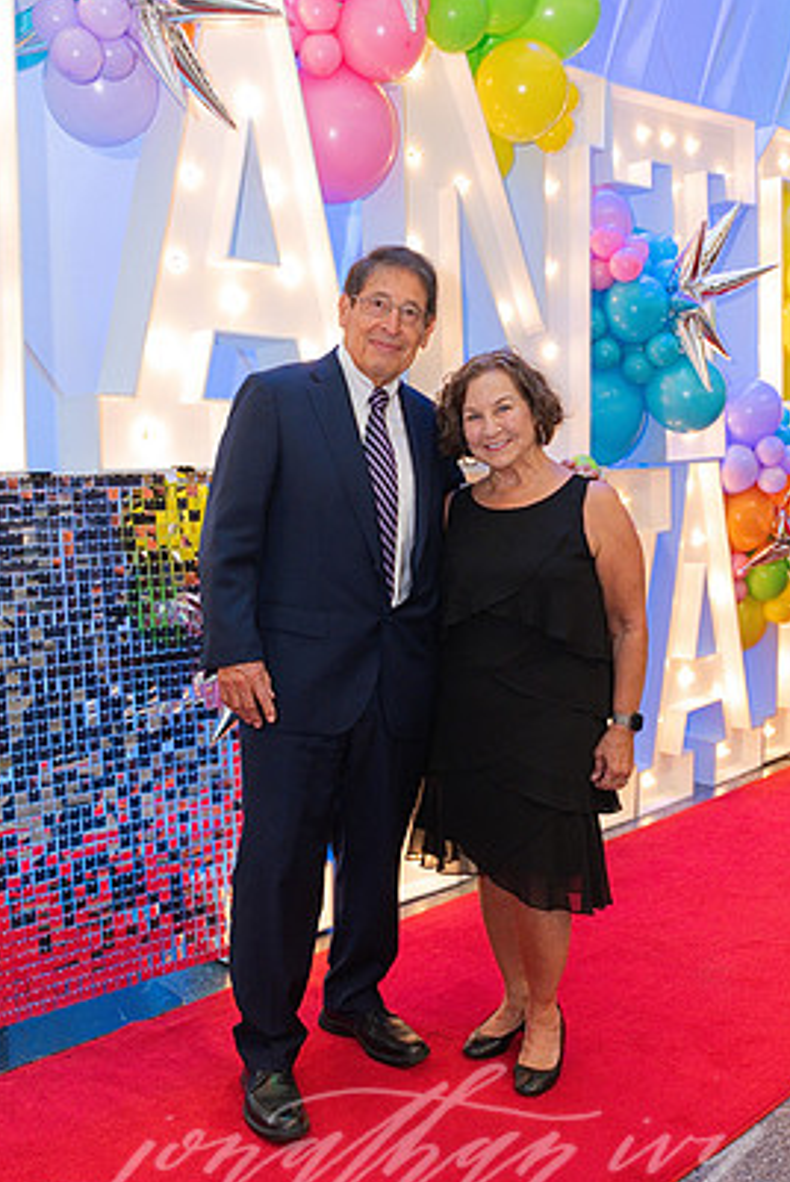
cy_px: 607
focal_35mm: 38
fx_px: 1234
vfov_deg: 51.2
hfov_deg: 35.5
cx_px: 419
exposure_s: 1/200
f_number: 3.5
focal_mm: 33.5
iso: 2000
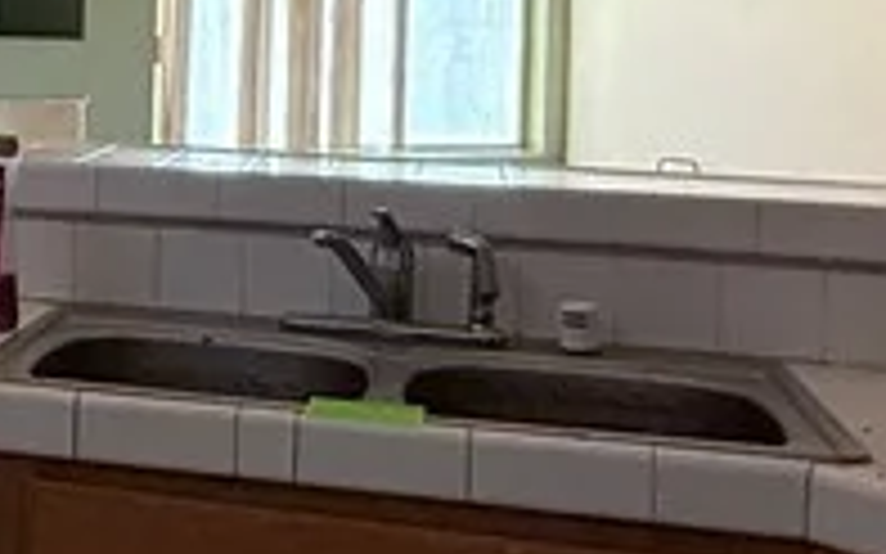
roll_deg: -0.7
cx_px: -225
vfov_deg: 16.6
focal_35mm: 77
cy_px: 23
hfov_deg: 24.0
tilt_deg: +3.1
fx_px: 1859
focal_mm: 2.22
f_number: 2.2
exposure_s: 1/99
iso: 160
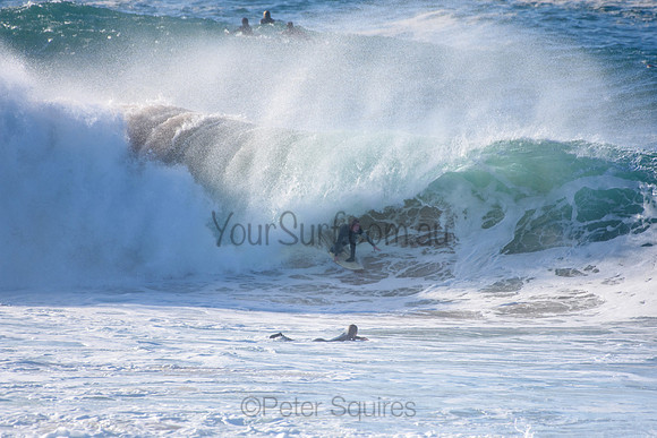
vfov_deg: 1.8
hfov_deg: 2.7
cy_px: 219
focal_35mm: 750
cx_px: 328
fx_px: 13690
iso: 280
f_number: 5.6
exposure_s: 1/2000
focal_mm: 500
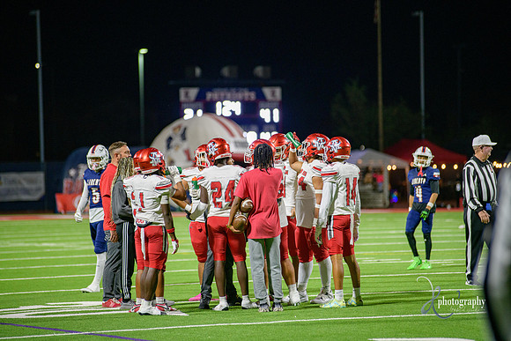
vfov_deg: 6.9
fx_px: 2839
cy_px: 170
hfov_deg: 10.3
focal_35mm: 200
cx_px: 256
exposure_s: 1/320
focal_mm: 200
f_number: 2.8
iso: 2000
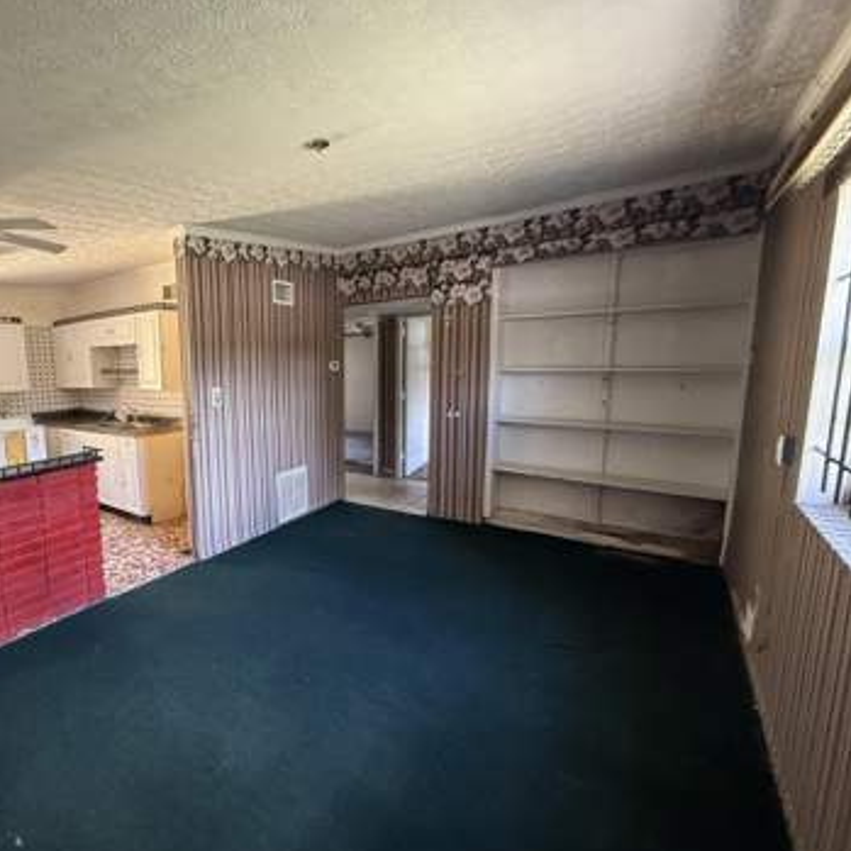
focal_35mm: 17
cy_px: 428
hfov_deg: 80.6
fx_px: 473
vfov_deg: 84.0
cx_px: 271
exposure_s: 1/60
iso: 400
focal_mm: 2.22
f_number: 2.2
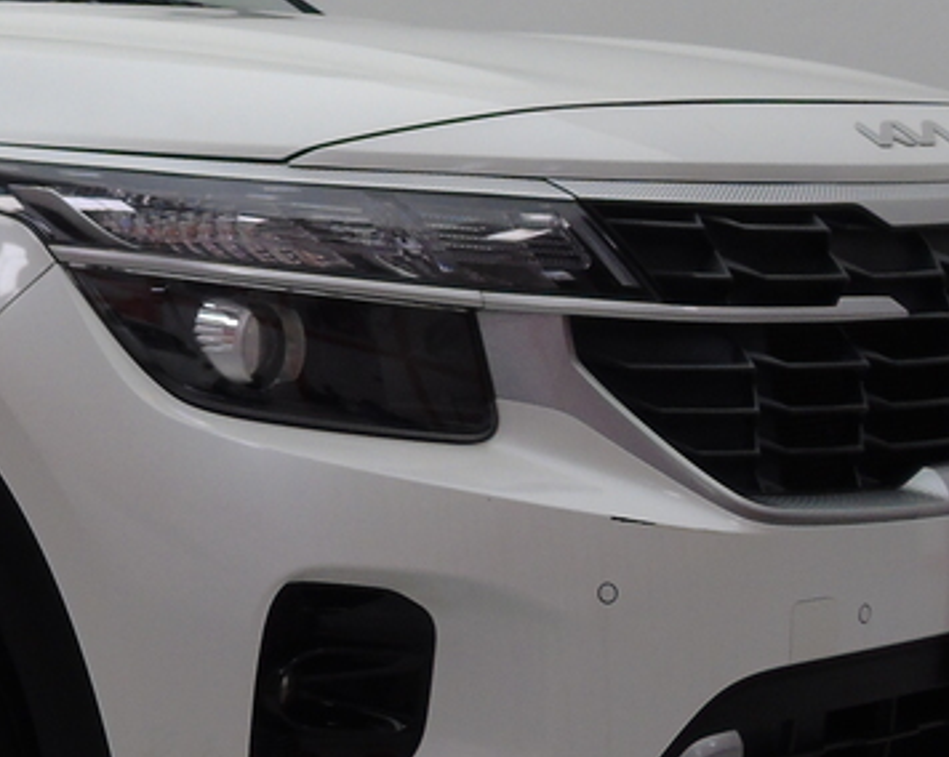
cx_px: -192
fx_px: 3142
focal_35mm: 112
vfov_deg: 13.7
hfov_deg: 16.5
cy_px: 245
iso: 80
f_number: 3.8
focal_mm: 6.1
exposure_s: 1/40
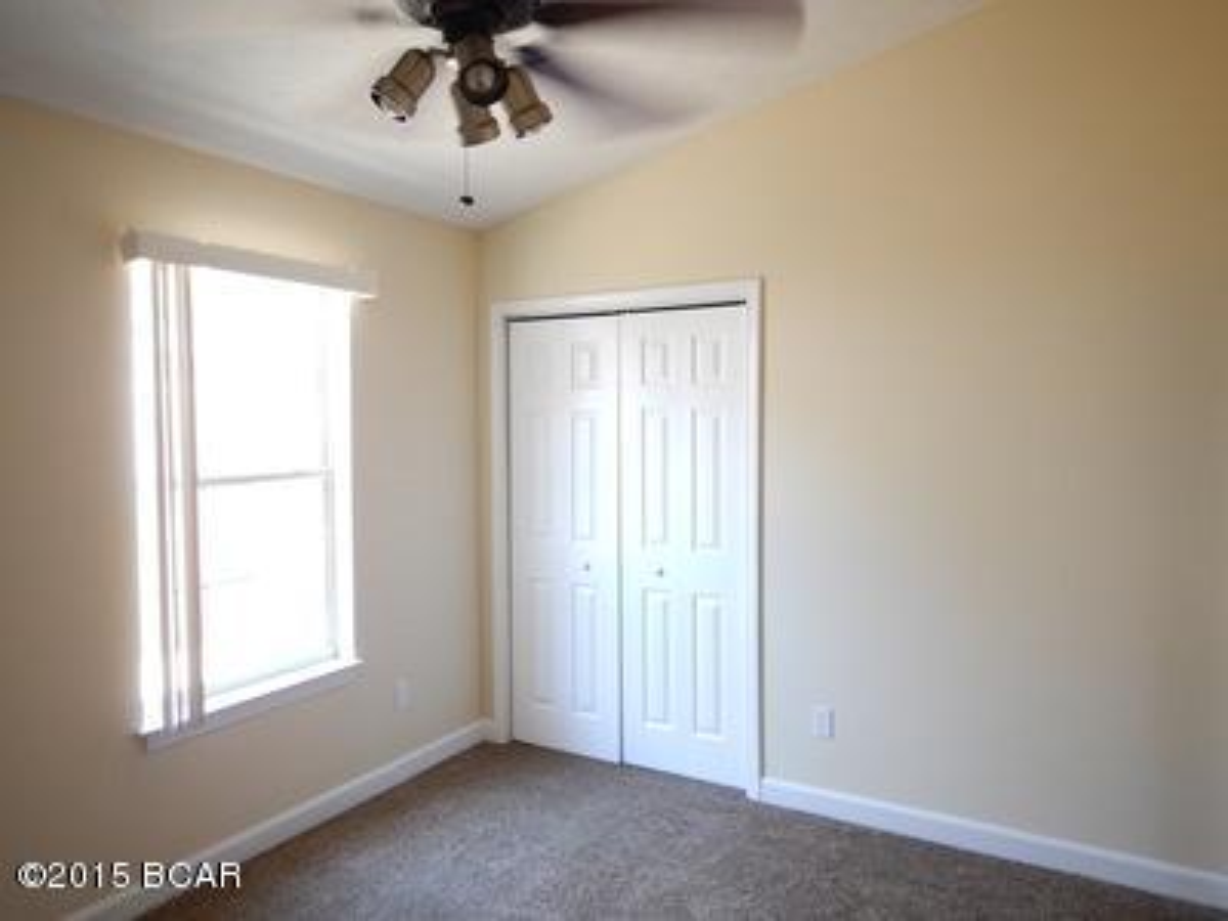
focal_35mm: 24
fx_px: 851
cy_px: 460
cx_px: 614
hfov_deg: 71.6
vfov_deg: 56.8
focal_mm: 4.3
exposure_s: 1/30
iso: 200
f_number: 2.8
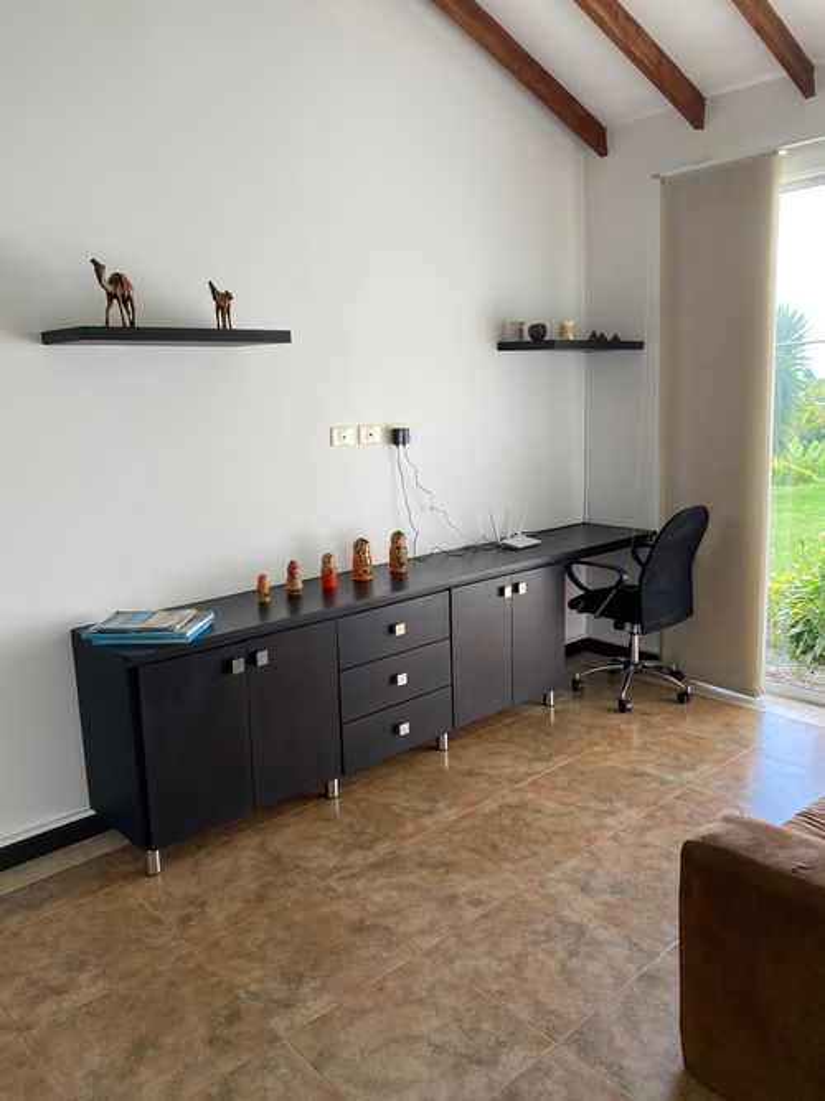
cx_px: 412
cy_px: 550
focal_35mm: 26
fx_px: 826
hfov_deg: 53.0
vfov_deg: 67.3
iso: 100
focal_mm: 4.25
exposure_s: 1/121
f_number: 1.8
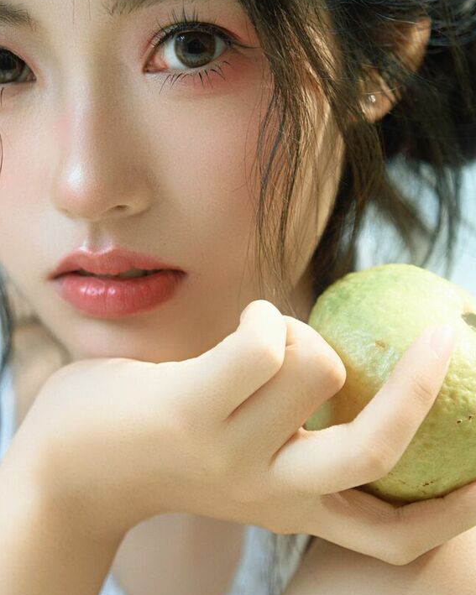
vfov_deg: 13.2
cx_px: 77
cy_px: 313
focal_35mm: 146
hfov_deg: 10.5
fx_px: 2572
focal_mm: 70
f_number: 2.8
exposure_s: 1/200
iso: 400
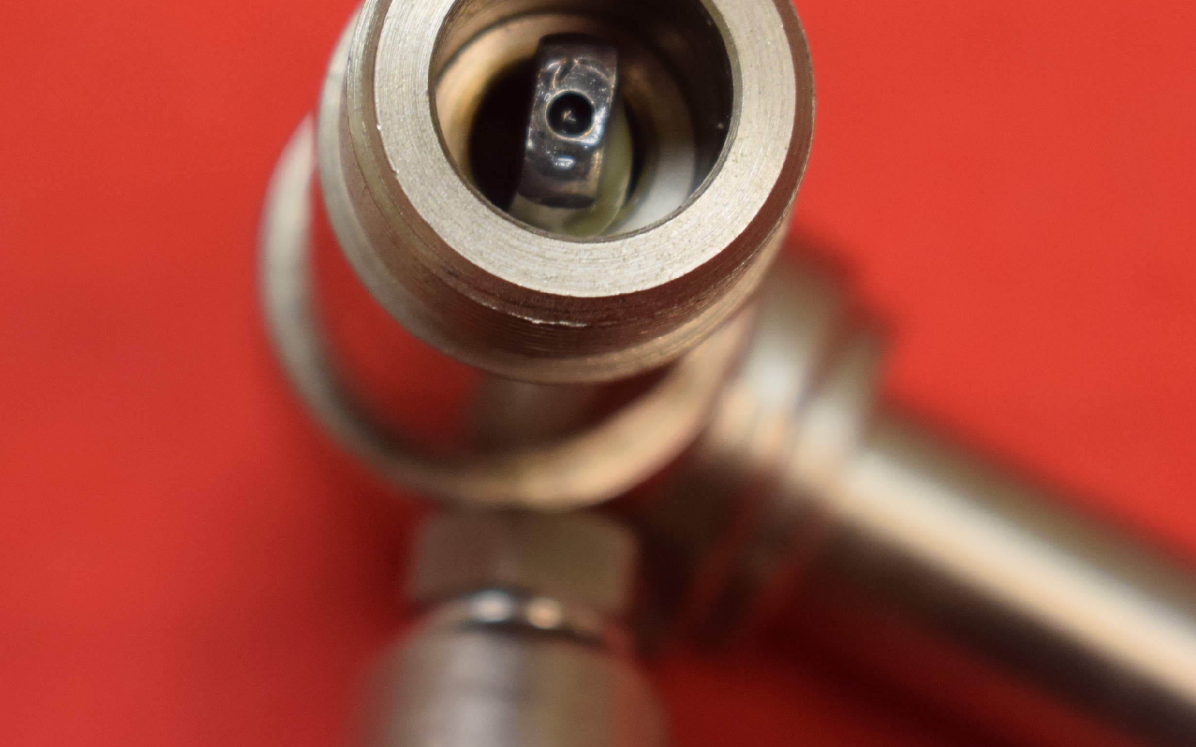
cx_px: 612
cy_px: 26
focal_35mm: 153
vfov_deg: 8.5
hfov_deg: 13.7
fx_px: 4984
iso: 800
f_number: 5.6
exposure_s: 1/60
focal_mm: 55
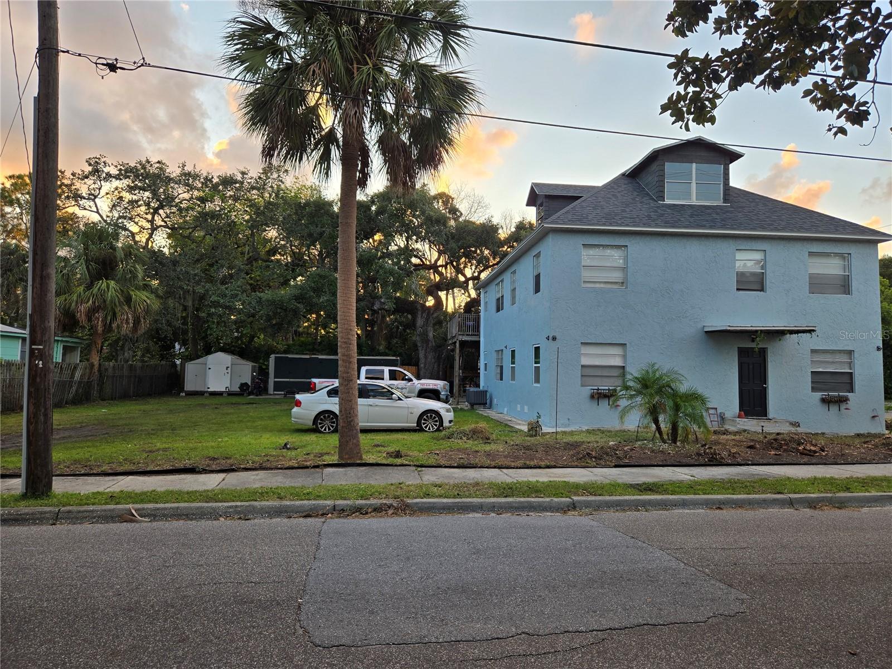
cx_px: 446
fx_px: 593
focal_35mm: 23
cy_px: 334
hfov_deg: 73.9
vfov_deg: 58.9
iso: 25
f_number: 1.8
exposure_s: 1/180
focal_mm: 5.4
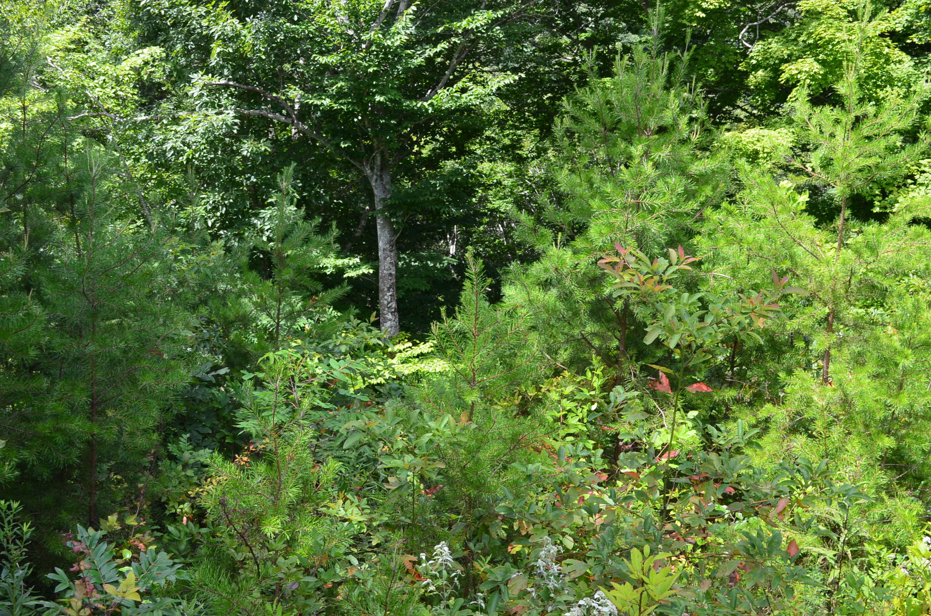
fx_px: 1084
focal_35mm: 42
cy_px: 308
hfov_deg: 46.5
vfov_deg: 31.8
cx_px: 466
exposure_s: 1/125
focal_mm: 28
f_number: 9
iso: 400
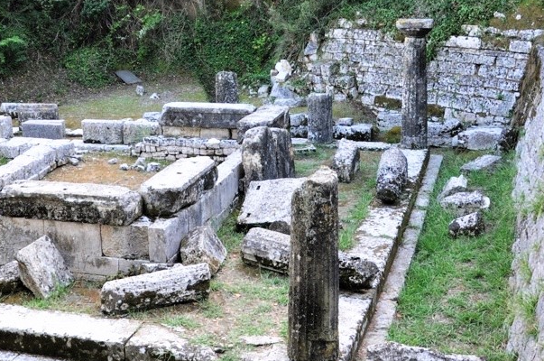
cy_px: 103
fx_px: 845
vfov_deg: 23.9
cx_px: 146
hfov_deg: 35.0
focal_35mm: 56
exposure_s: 1/80
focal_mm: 18
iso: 200
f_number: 4.5
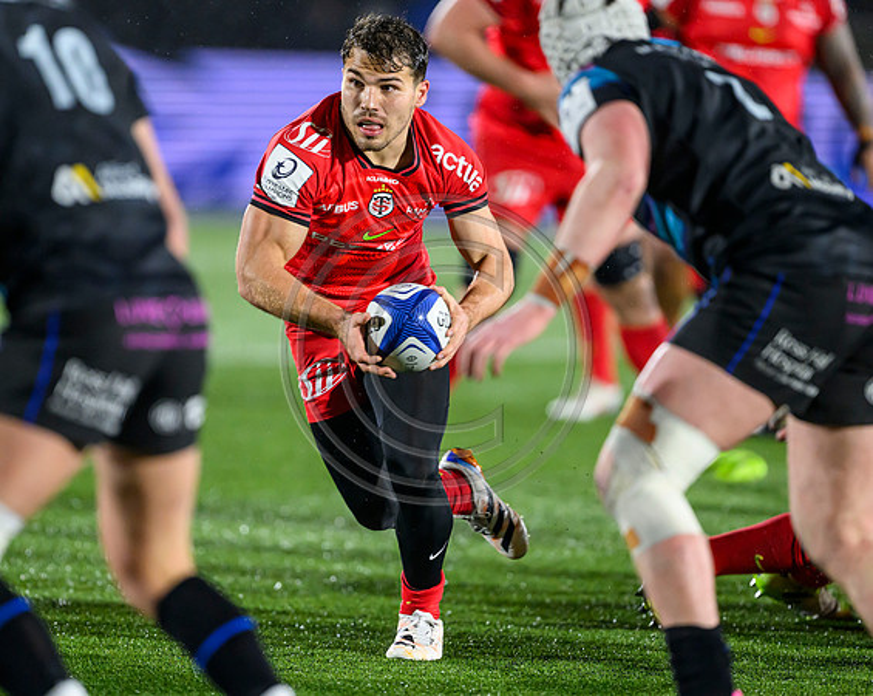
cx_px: 430
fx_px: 13057
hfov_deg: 3.8
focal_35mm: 506
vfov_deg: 3.1
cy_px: 392
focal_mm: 400
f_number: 3.2
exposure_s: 1/1600
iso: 4000
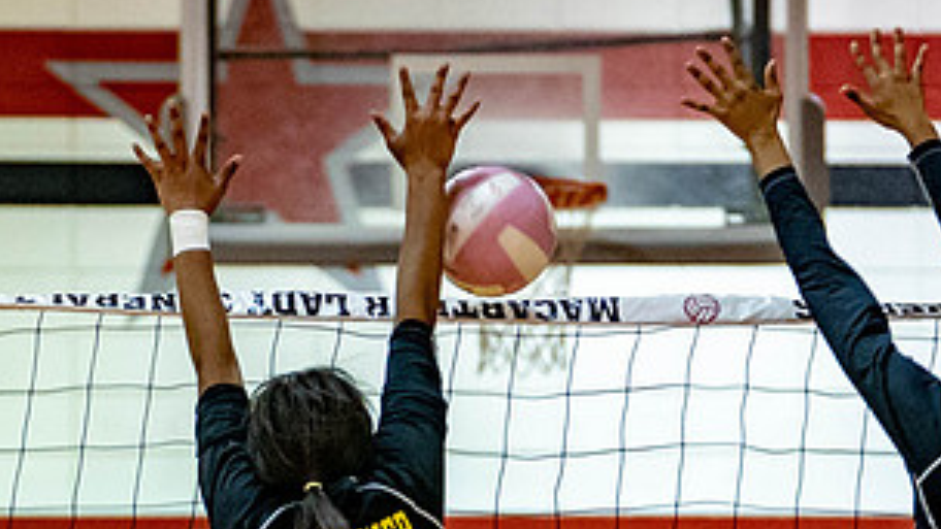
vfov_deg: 3.0
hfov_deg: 5.4
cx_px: 134
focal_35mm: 403
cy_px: 533
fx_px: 10055
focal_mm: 144
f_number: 3.5
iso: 6400
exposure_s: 1/500
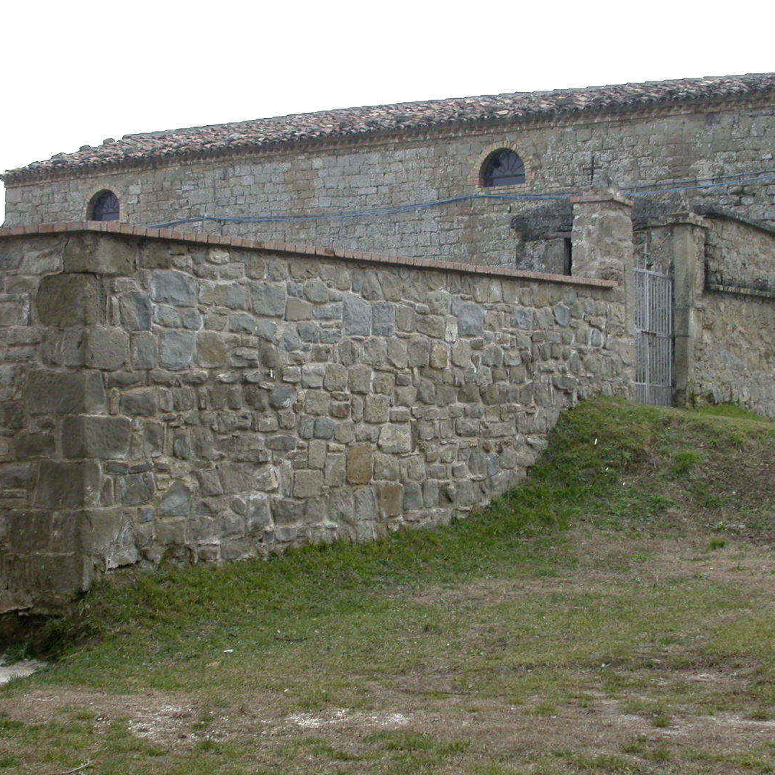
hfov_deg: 27.3
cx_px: 417
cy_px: 405
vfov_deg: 27.3
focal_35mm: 63
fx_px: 1596
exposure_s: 1/65
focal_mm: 10
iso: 100
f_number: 3.6
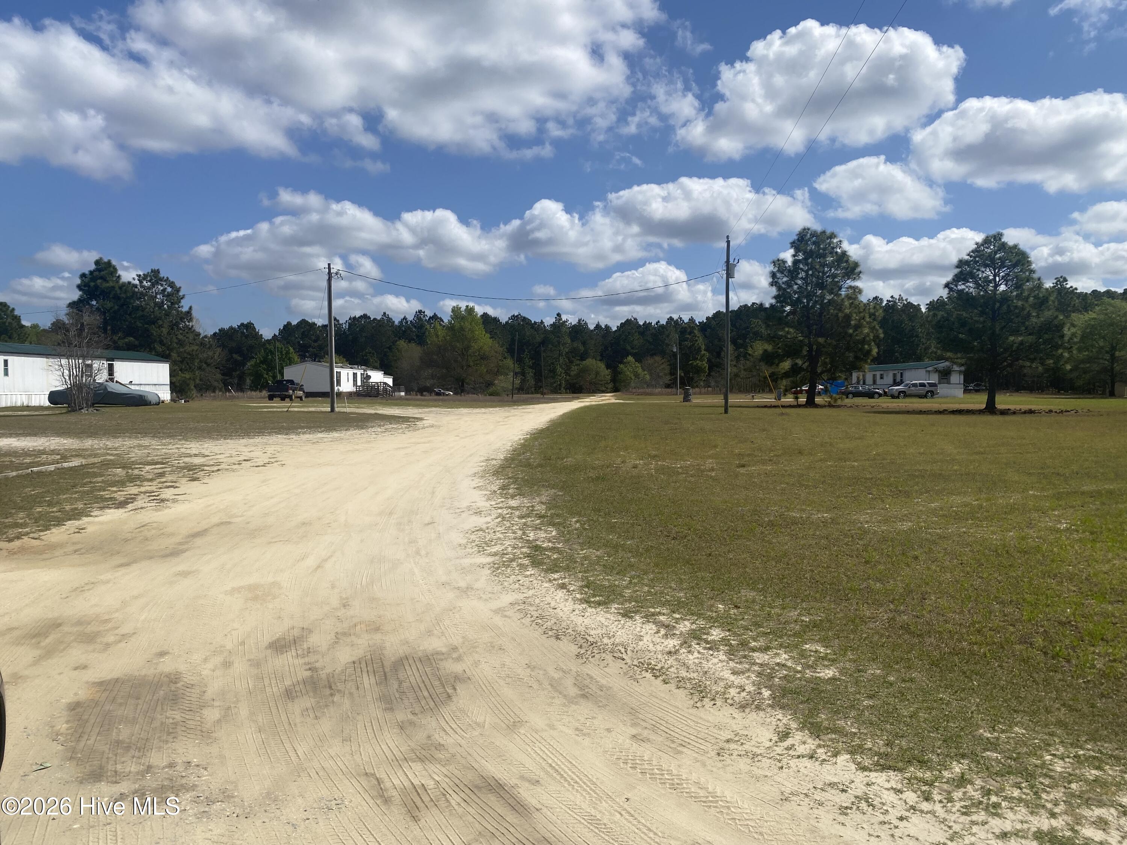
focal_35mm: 26
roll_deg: +1.1
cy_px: 422
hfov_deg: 67.3
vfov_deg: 53.1
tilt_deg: -2.0
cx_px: 564
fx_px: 846
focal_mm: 4.25
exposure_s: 1/6757
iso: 32
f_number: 1.8
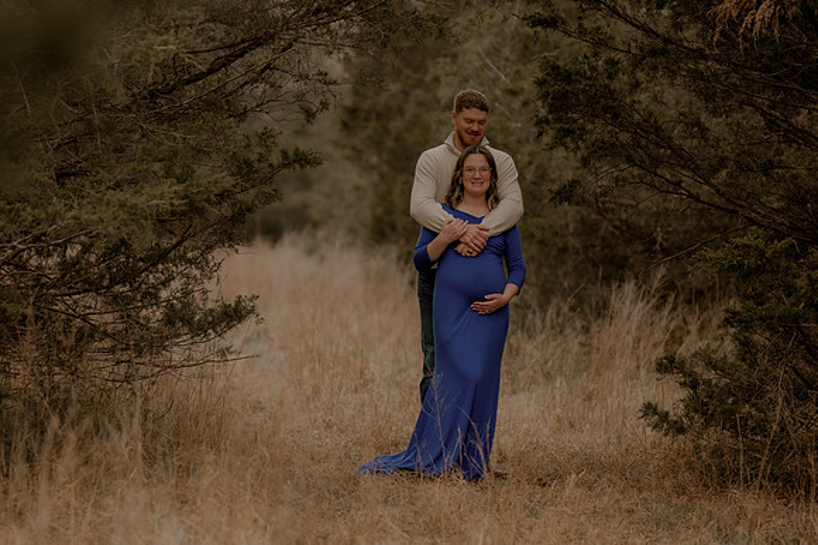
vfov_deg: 10.8
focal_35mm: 127
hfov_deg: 16.1
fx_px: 2884
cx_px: 409
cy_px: 272
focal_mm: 85
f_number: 1.4
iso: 200
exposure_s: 1/1600
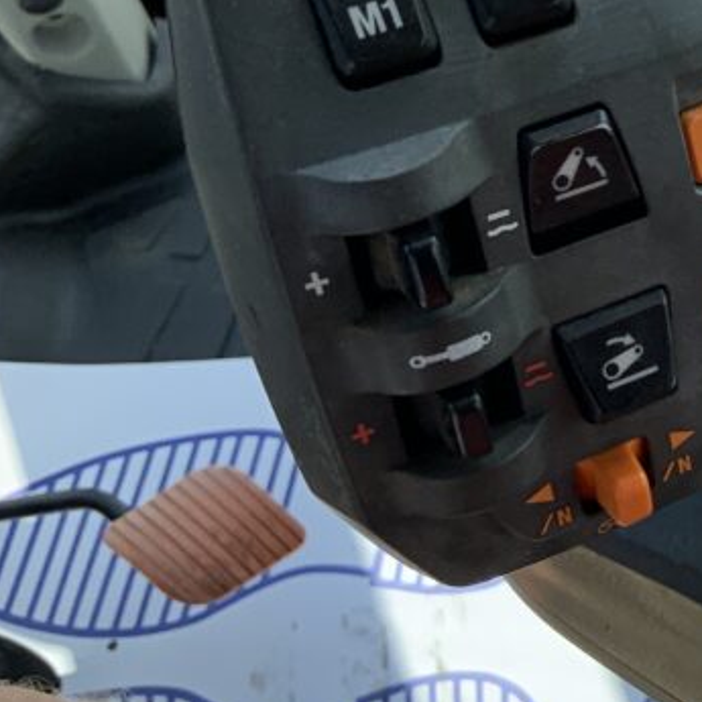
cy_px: 47
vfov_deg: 22.1
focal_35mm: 76
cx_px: 924
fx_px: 1744
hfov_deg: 20.7
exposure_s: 1/770
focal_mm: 3
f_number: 1.8
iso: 16
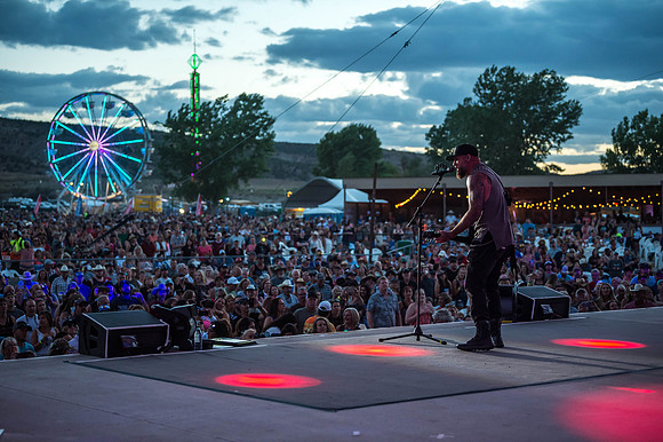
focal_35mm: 70
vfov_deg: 19.4
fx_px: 1288
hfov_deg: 28.9
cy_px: 221
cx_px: 332
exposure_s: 1/640
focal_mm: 70
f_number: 2.8
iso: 2000
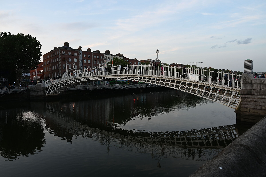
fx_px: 177
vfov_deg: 53.1
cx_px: 133
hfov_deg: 73.8
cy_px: 88
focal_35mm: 24
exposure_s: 1/125
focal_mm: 24
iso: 800
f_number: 8
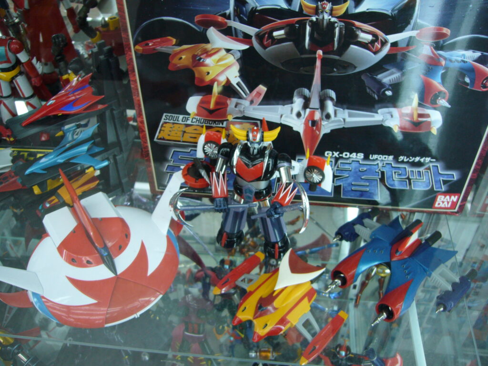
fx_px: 493
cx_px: 244
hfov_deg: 52.6
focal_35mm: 35
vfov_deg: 40.7
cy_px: 183
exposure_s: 1/60
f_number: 2.8
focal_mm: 5.8
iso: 125
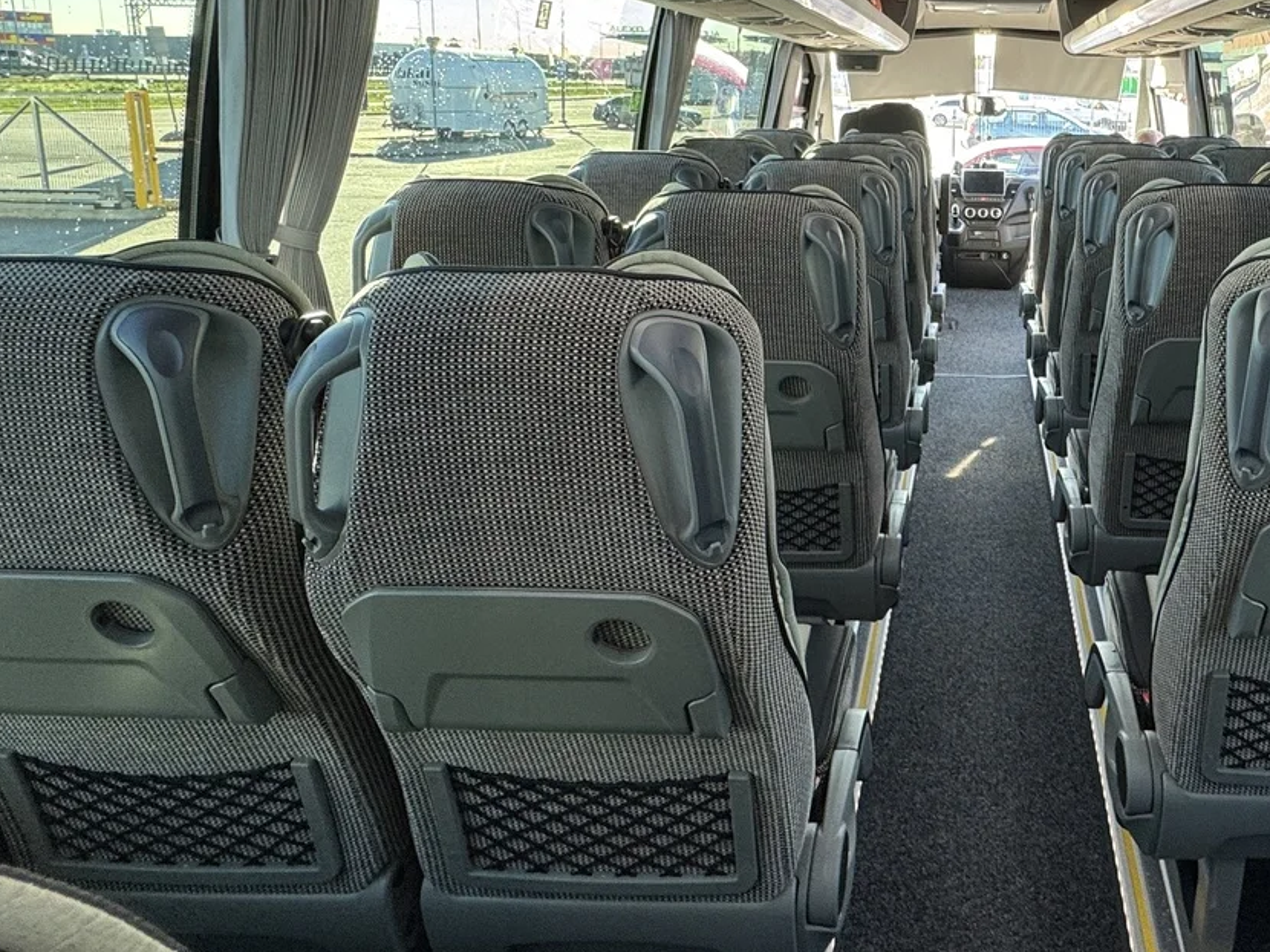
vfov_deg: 49.3
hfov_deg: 61.3
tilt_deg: -10.6
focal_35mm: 27
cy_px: 237
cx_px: 967
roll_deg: -1.2
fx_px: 990
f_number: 2.2
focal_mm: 2.22
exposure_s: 1/75
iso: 125
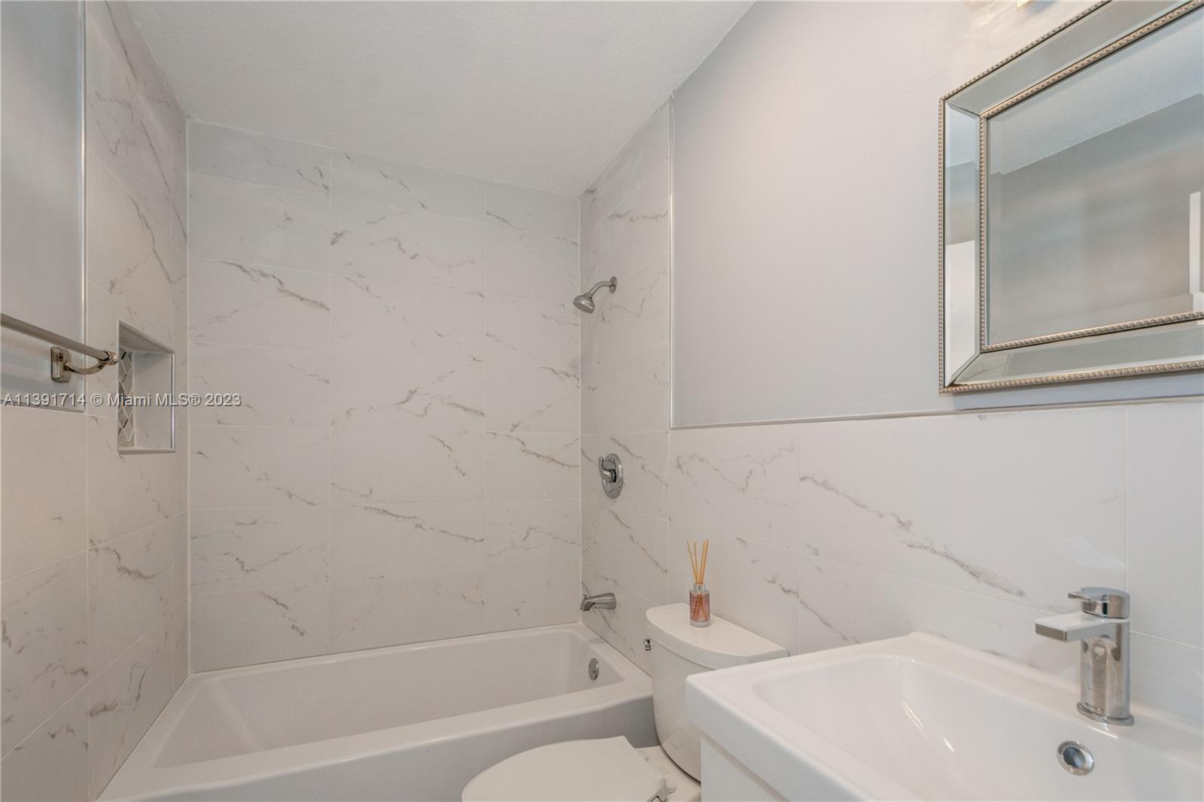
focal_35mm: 15
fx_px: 502
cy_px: 401
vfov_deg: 77.3
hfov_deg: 100.4
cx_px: 602
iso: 250
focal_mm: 10
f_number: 5
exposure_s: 1/60
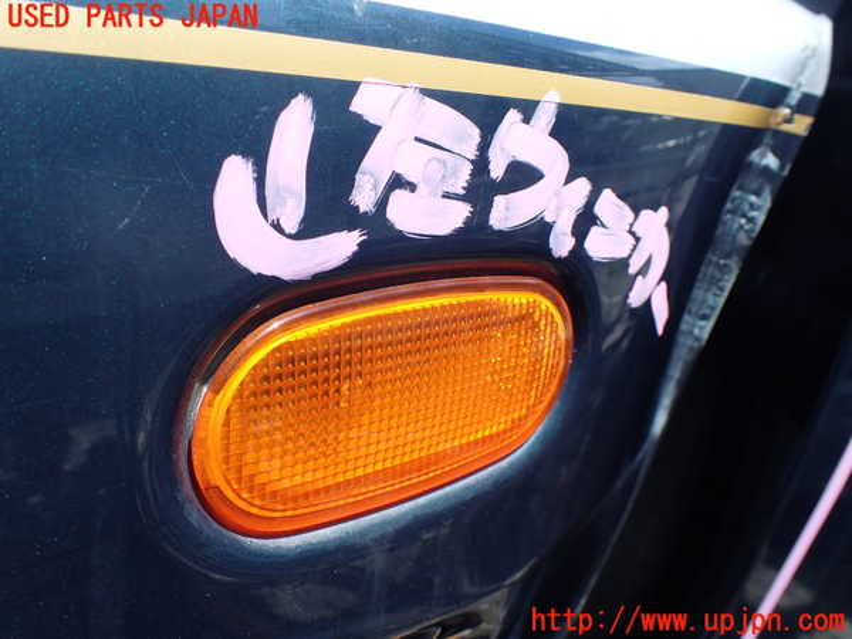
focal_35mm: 30
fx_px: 738
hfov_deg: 60.0
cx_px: 426
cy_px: 320
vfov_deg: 46.8
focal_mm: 5.4
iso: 100
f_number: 3.2
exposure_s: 1/400
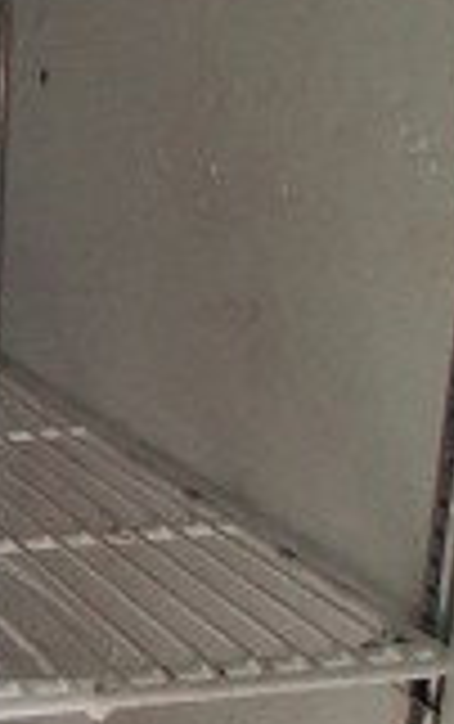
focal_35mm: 91
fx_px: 1797
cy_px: 537
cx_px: -414
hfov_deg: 12.8
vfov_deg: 22.6
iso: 125
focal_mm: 1.4
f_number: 2.2
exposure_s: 1/100
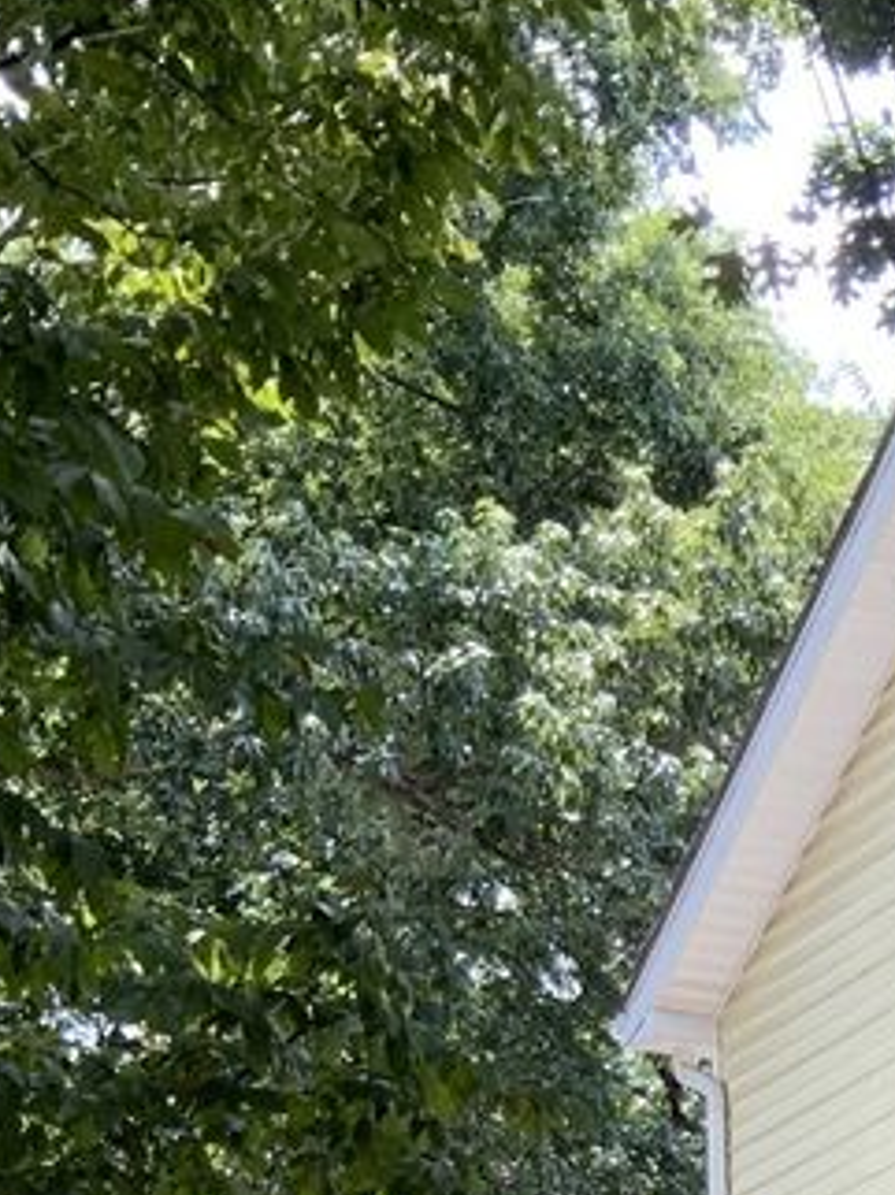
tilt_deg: -1.0
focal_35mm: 123
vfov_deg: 14.4
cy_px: 2062
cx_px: 1723
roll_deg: -0.7
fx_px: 4246
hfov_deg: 11.1
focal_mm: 3
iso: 16
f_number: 1.8
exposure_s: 1/239
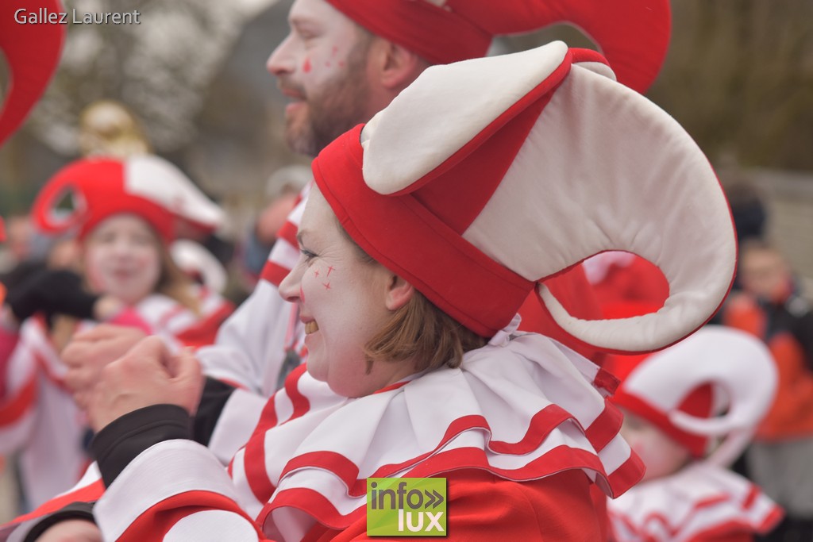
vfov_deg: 9.3
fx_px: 3320
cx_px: 406
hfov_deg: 14.0
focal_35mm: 147
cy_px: 271
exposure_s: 1/160
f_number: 5.6
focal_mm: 98
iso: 320
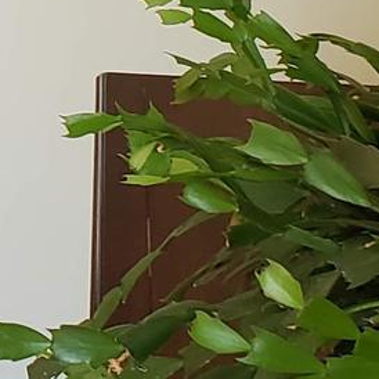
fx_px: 2131
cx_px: -463
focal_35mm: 172
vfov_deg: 9.9
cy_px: -151
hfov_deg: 9.3
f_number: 2.4
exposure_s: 1/60
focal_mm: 4.3
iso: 200
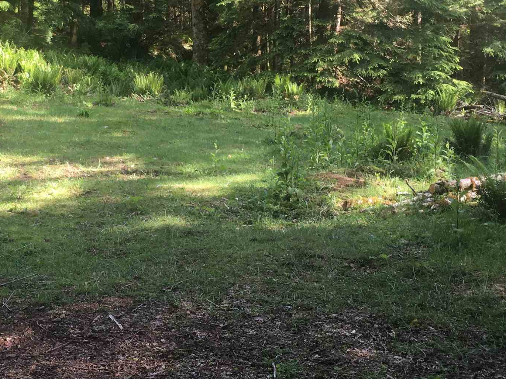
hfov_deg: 29.4
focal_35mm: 65
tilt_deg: -6.0
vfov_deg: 22.5
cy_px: 147
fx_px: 950
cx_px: 138
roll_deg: -1.0
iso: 32
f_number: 2.2
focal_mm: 4.15
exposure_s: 1/120
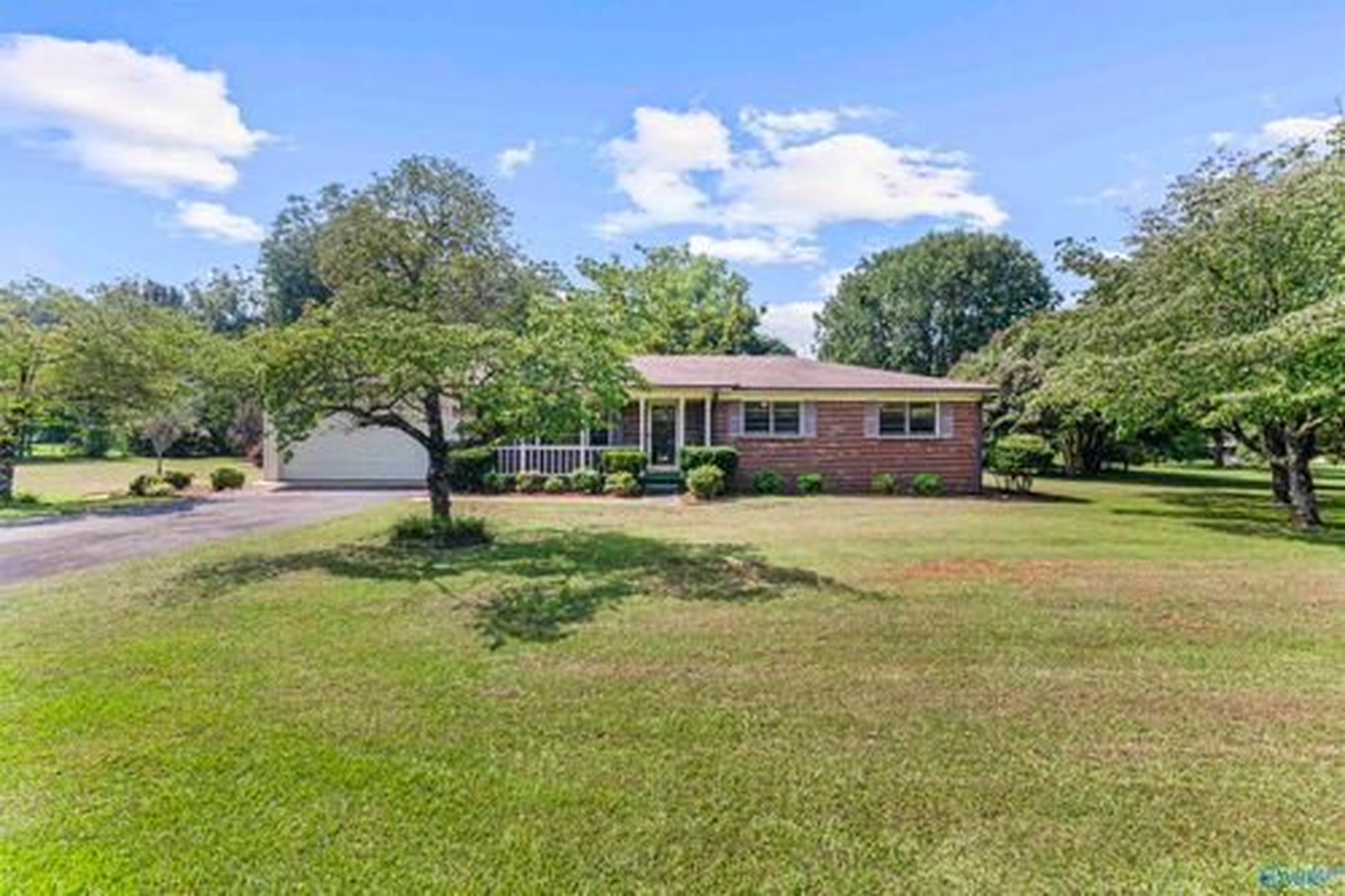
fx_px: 598
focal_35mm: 16
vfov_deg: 73.7
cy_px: 448
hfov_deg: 96.8
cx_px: 672
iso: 200
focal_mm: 16
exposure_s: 1/160
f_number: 14
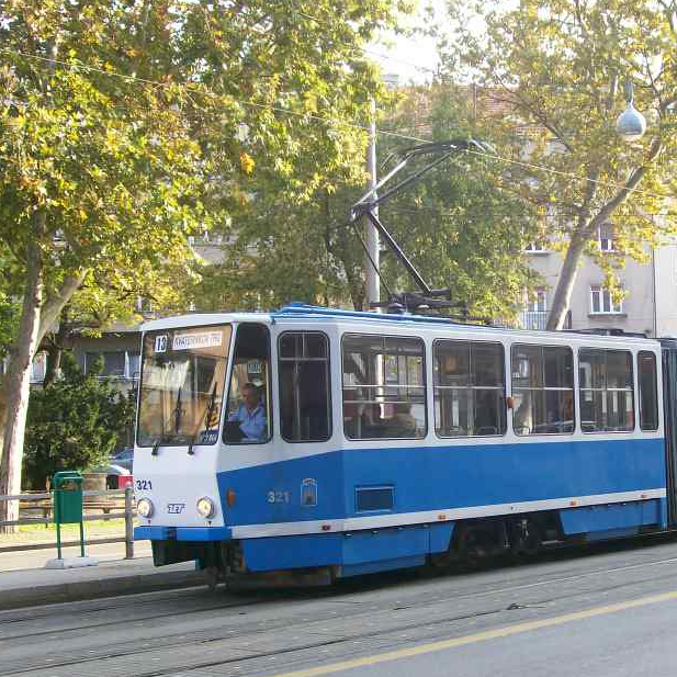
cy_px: 356
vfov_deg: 26.1
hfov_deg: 26.0
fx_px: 1460
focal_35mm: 66
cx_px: 450
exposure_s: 1/172
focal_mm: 7.6
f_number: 3
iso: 80
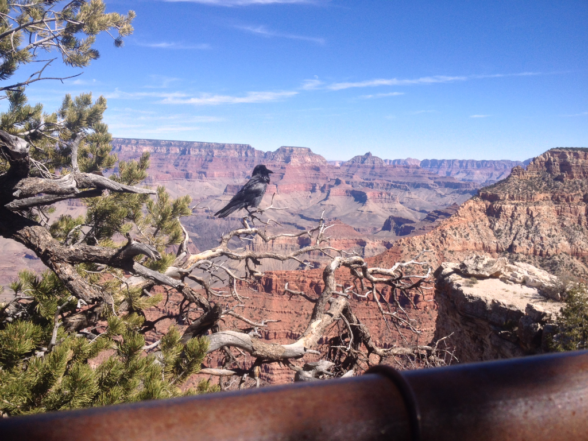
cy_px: 220
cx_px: 294
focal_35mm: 35
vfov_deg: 40.7
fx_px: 595
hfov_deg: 52.6
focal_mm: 4.28
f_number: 2.4
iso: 50
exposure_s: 1/1672
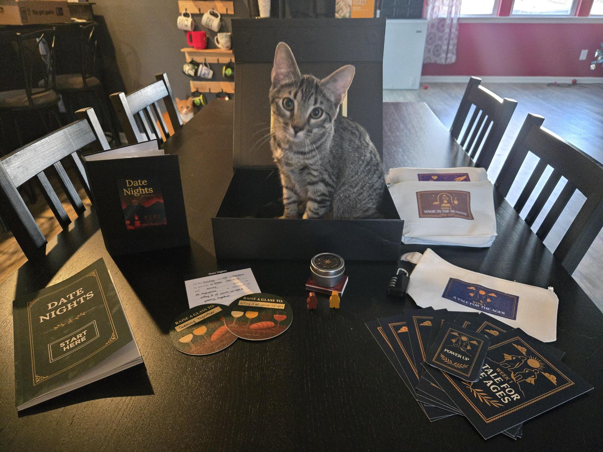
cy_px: 226
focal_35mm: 23
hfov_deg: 73.9
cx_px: 302
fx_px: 401
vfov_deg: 58.9
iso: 2000
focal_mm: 5.4
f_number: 1.8
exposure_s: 1/60
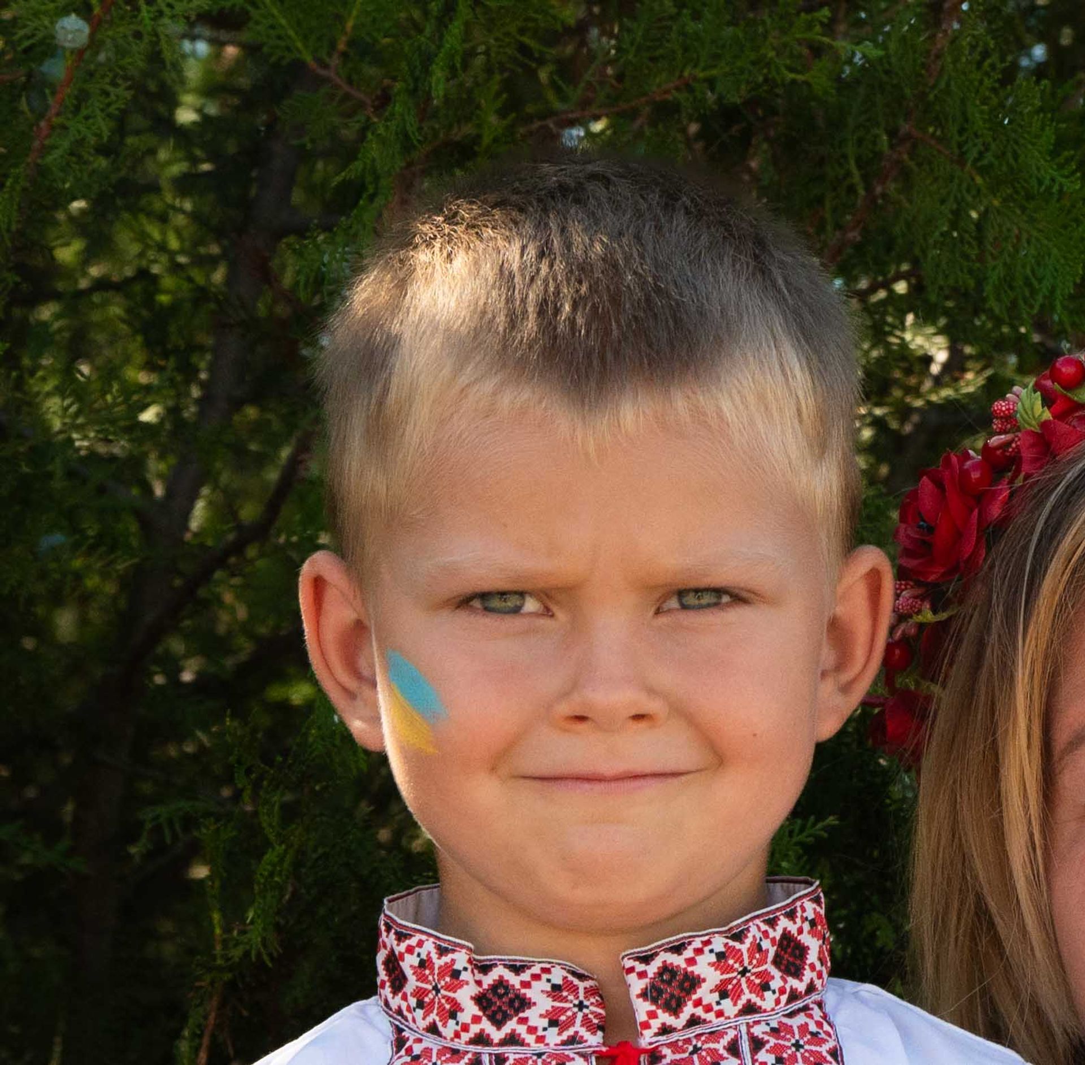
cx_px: 1504
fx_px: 6519
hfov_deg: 9.3
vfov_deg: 9.3
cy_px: 409
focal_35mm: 186
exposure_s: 1/1600
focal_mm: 57
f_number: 6.3
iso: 800
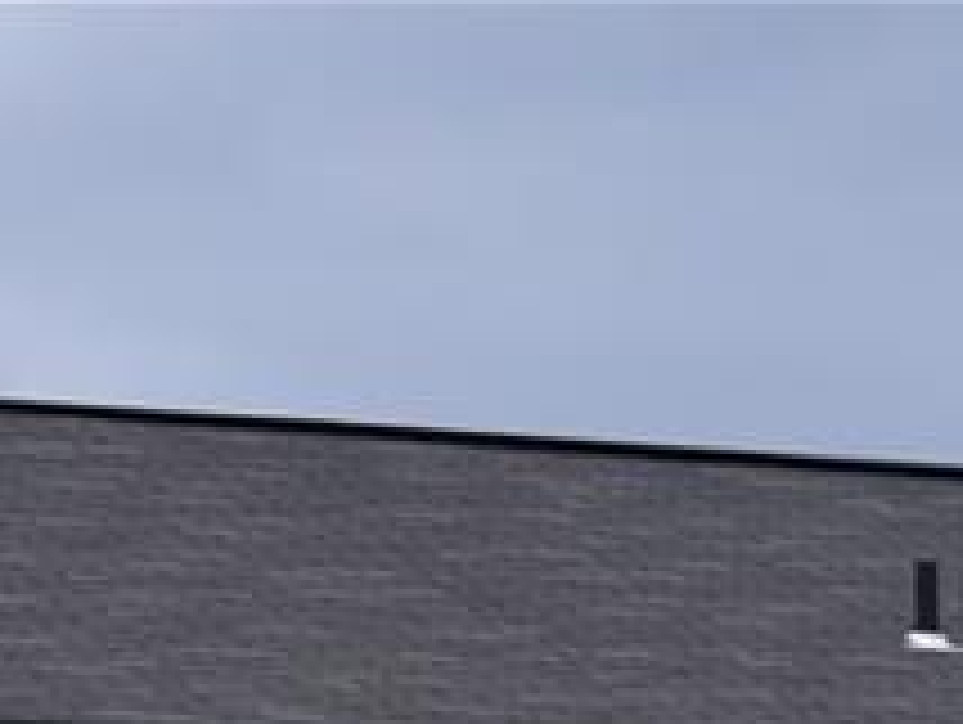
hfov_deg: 5.2
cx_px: 576
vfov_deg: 3.9
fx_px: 10564
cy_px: 1529
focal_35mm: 379
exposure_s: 1/320
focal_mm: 55
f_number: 9
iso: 200
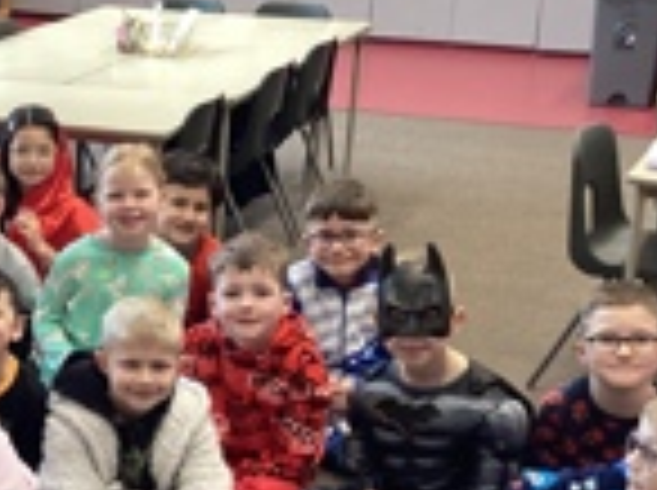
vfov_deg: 17.3
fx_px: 1611
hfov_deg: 21.9
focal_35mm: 85
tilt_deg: -20.3
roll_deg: +1.1
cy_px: 342
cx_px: -54
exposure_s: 1/50
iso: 200
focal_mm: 3.3
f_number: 2.4
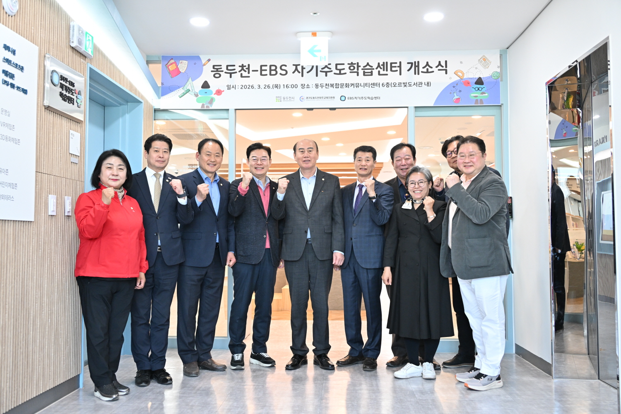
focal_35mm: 35
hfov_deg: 54.4
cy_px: 207
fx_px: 604
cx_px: 310
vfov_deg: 37.9
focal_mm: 35
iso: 2000
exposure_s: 1/100
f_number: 4.8
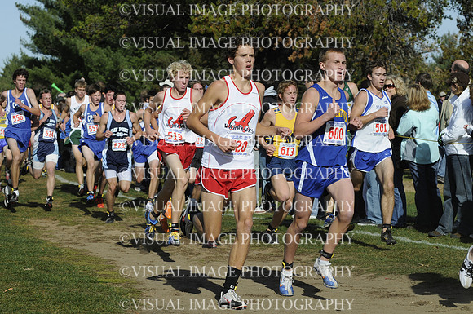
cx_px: 236
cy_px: 157
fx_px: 1693
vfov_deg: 10.6
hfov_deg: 15.9
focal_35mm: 129
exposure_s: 1/1000
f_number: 5.6
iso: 200
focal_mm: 86
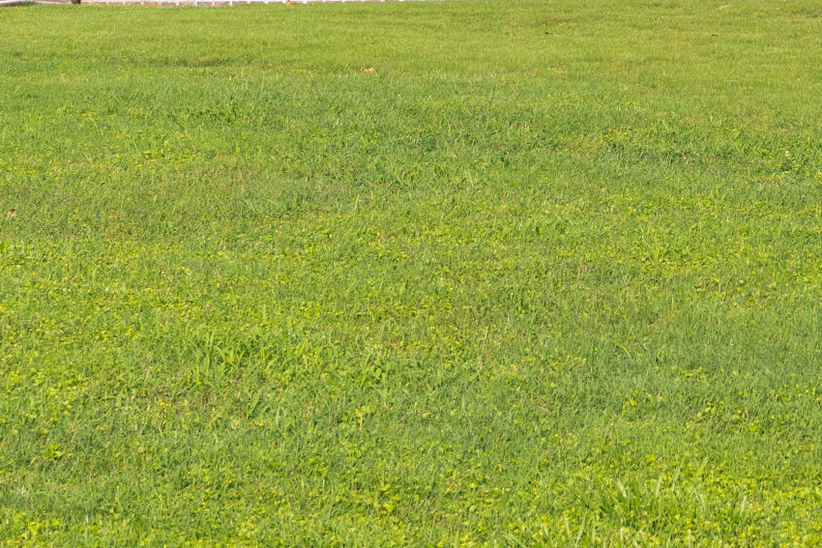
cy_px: -162
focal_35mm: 120
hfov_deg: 16.5
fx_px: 2740
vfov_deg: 11.1
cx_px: 912
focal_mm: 34
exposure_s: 1/500
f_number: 7.1
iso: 320
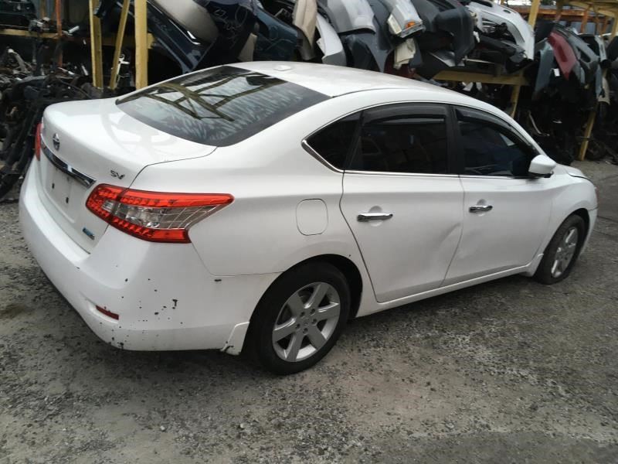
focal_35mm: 29
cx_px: 309
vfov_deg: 48.2
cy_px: 232
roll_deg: -9.5
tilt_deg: -12.4
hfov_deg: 61.7
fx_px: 518
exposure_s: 1/30
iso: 50
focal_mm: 4.15
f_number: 2.2
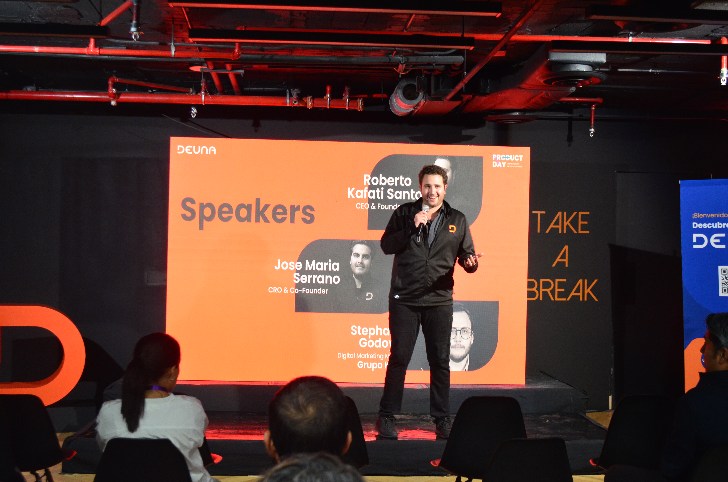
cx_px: 364
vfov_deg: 28.0
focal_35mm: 48
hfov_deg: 41.2
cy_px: 241
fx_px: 969
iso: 1600
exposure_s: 1/60
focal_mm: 32
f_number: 5
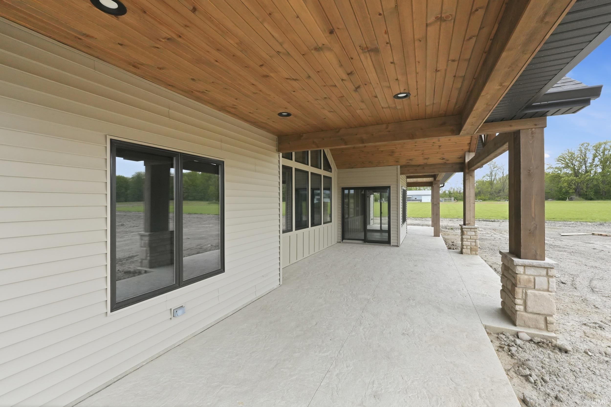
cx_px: 306
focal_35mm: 15
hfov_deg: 100.4
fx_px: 255
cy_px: 204
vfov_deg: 77.3
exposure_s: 1/1250
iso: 1600
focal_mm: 10
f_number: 6.3
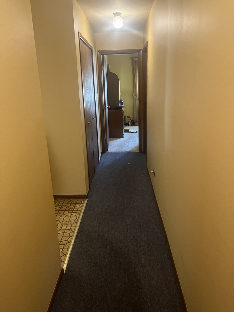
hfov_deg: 53.1
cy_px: 156
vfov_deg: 67.3
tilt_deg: -17.0
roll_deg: +2.8
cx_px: 117
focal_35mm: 26
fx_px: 234
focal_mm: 5.1
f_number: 1.6
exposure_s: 1/40
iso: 400
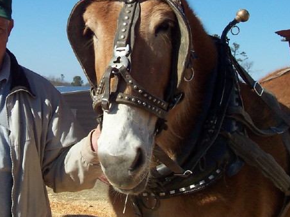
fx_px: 654
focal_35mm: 78
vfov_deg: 18.8
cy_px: 59
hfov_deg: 24.8
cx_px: 77
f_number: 5.6
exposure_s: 1/750
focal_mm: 7
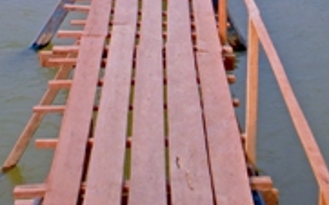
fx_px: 1058
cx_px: 139
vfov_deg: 10.8
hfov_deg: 17.7
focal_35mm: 118
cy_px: -86
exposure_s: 1/197
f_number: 5.6
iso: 64
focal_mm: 9.3
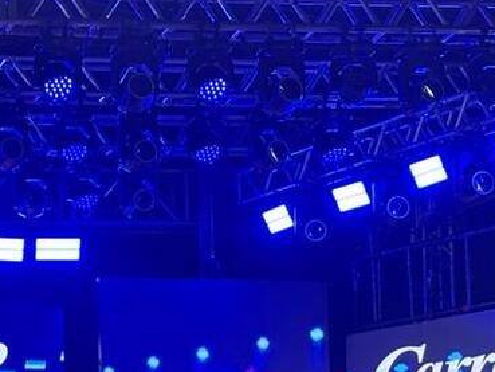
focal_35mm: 169
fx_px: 2417
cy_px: 466
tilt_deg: +5.6
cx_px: 44
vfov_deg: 8.7
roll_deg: +1.8
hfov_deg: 11.6
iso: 80
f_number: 1.6
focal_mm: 5.96
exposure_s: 1/60
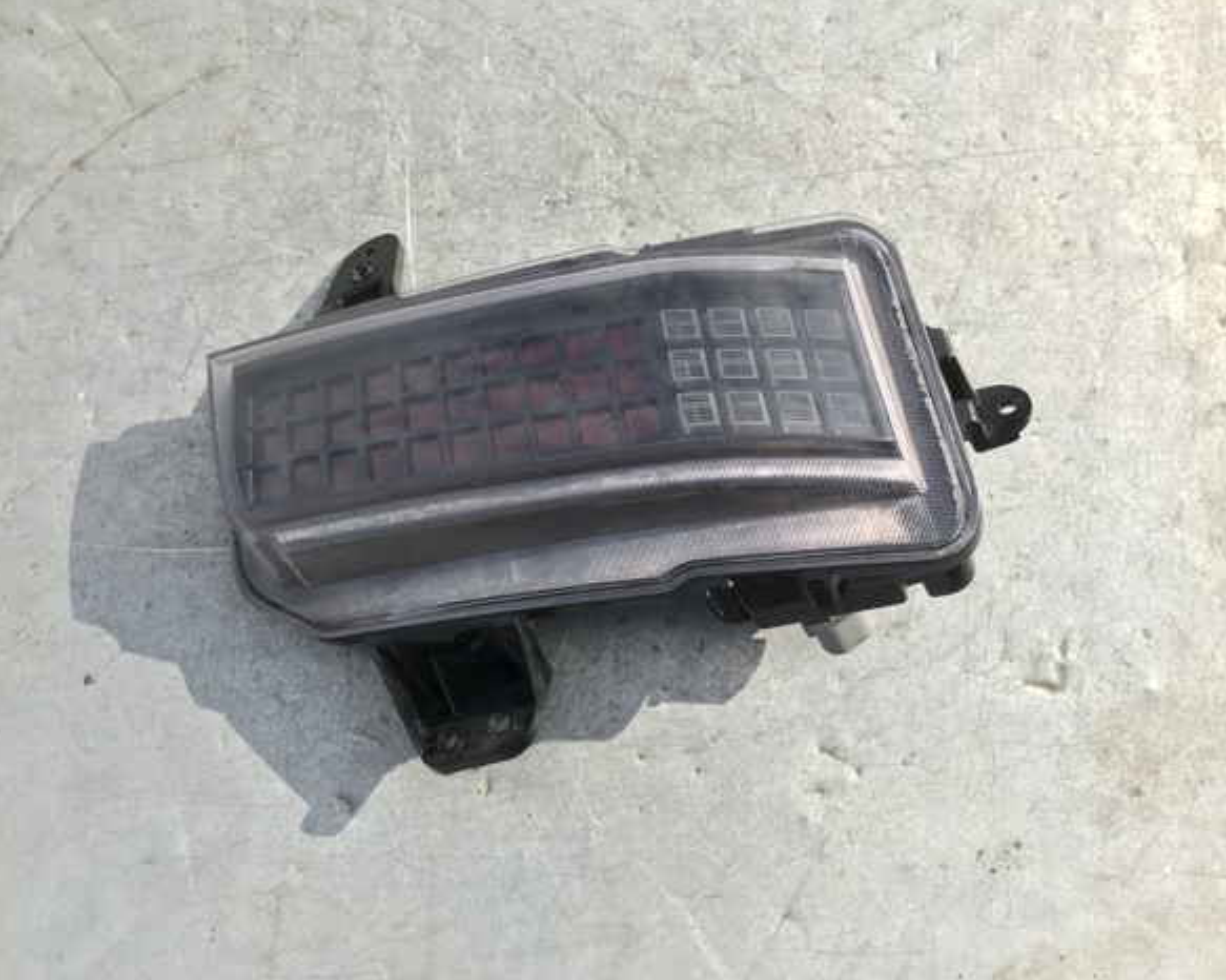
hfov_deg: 58.8
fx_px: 1088
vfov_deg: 48.5
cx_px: 622
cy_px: 493
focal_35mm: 30
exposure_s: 1/2083
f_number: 1.8
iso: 20
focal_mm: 3.99
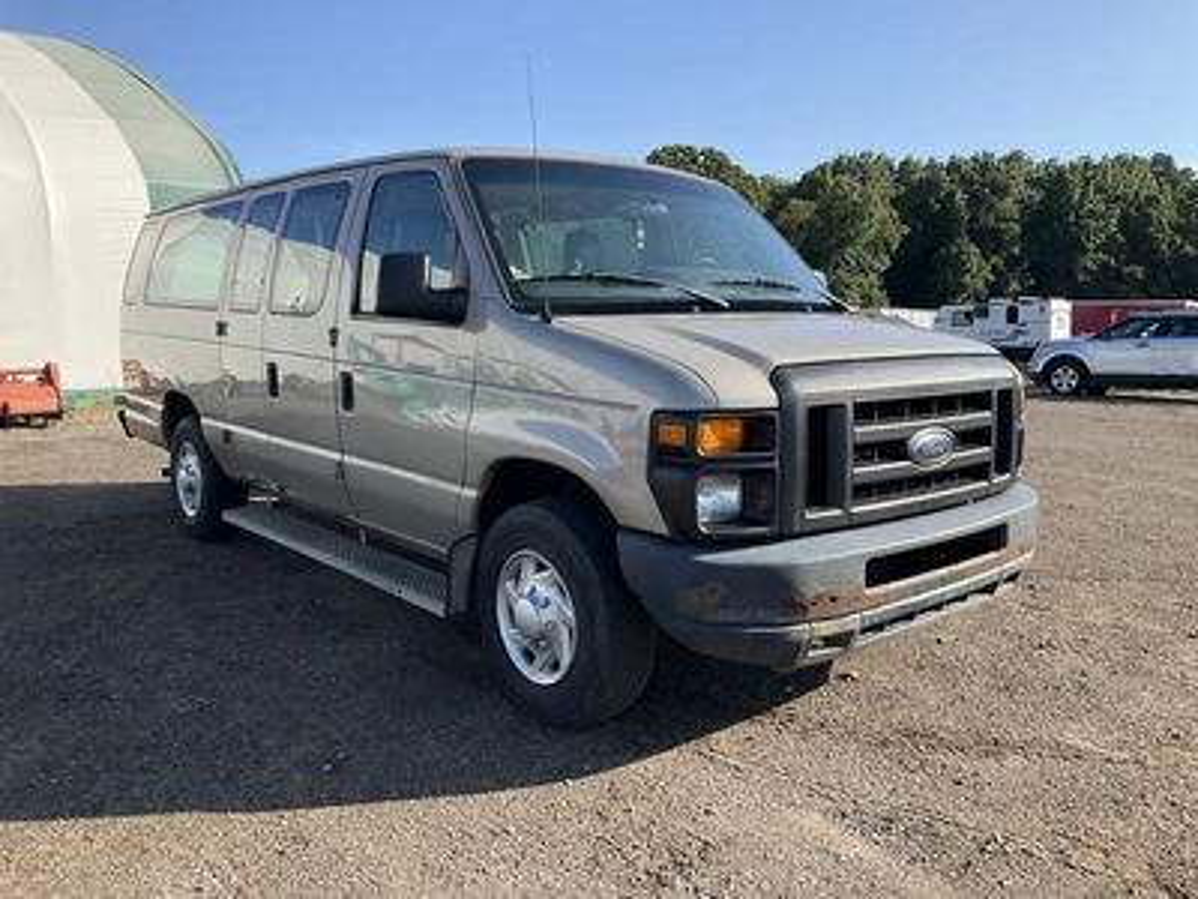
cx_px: 599
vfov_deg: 48.2
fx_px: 1004
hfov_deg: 61.7
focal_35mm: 29
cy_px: 450
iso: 25
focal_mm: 3
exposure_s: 1/929
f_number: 1.8
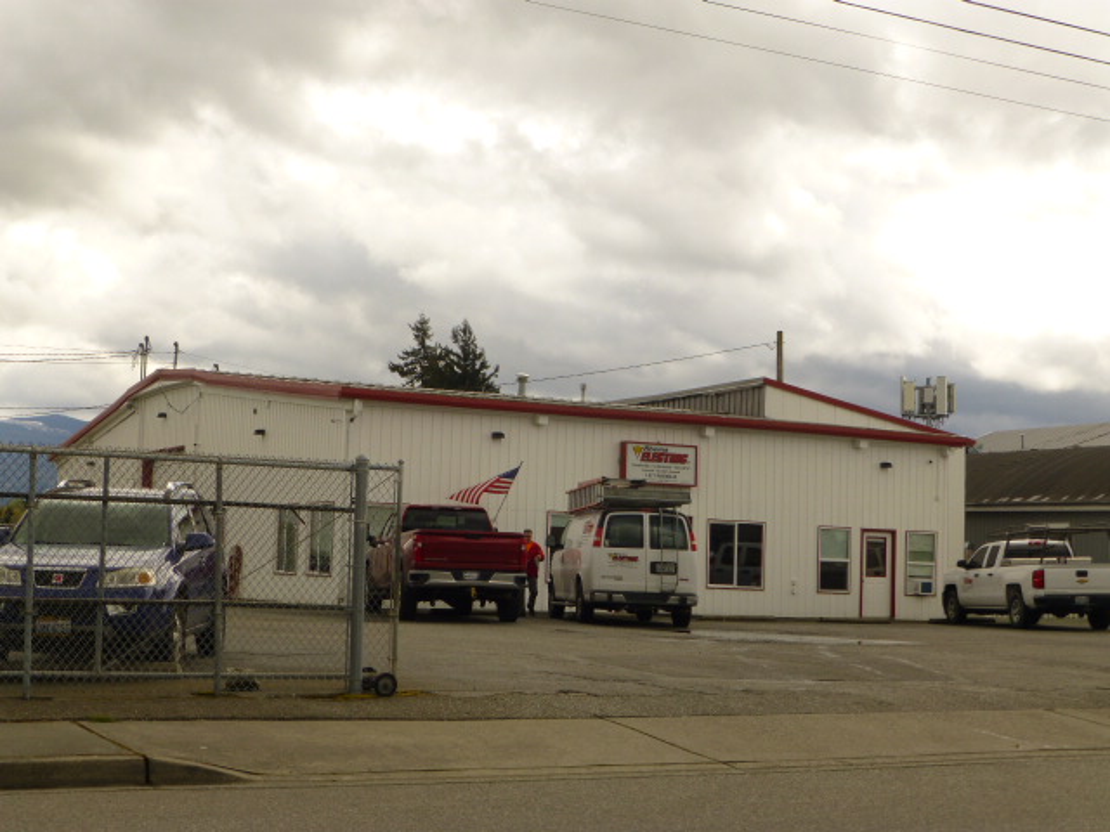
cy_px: 416
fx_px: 1860
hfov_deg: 33.2
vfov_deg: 25.2
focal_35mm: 58
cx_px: 555
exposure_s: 1/500
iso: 100
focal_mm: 10.3
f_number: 4.7
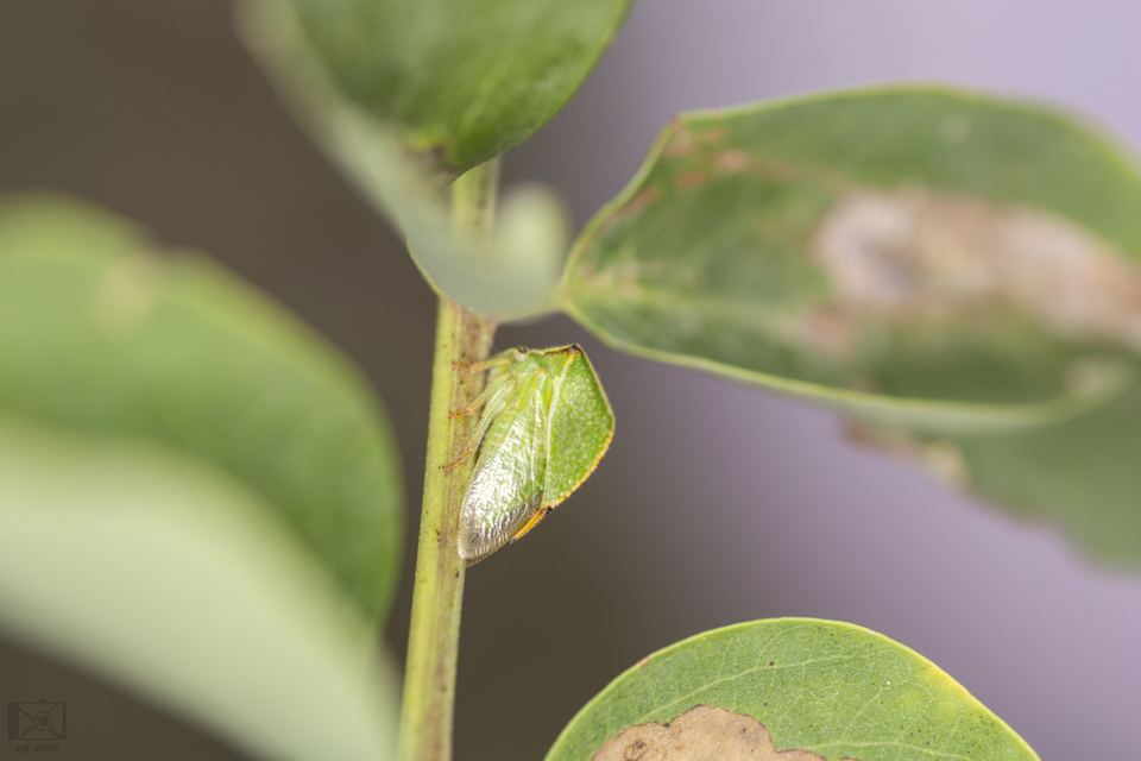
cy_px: 380
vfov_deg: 10.2
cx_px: 570
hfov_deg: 15.2
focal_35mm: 135
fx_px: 4278
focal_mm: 90
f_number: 7.1
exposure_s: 1/125
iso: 100
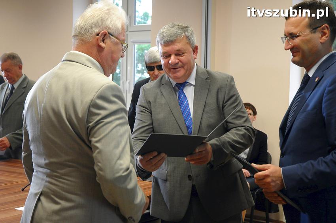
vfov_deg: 22.6
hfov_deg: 33.4
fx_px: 559
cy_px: 112
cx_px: 168
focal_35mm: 60
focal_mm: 40
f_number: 4.5
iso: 1250
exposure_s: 1/80
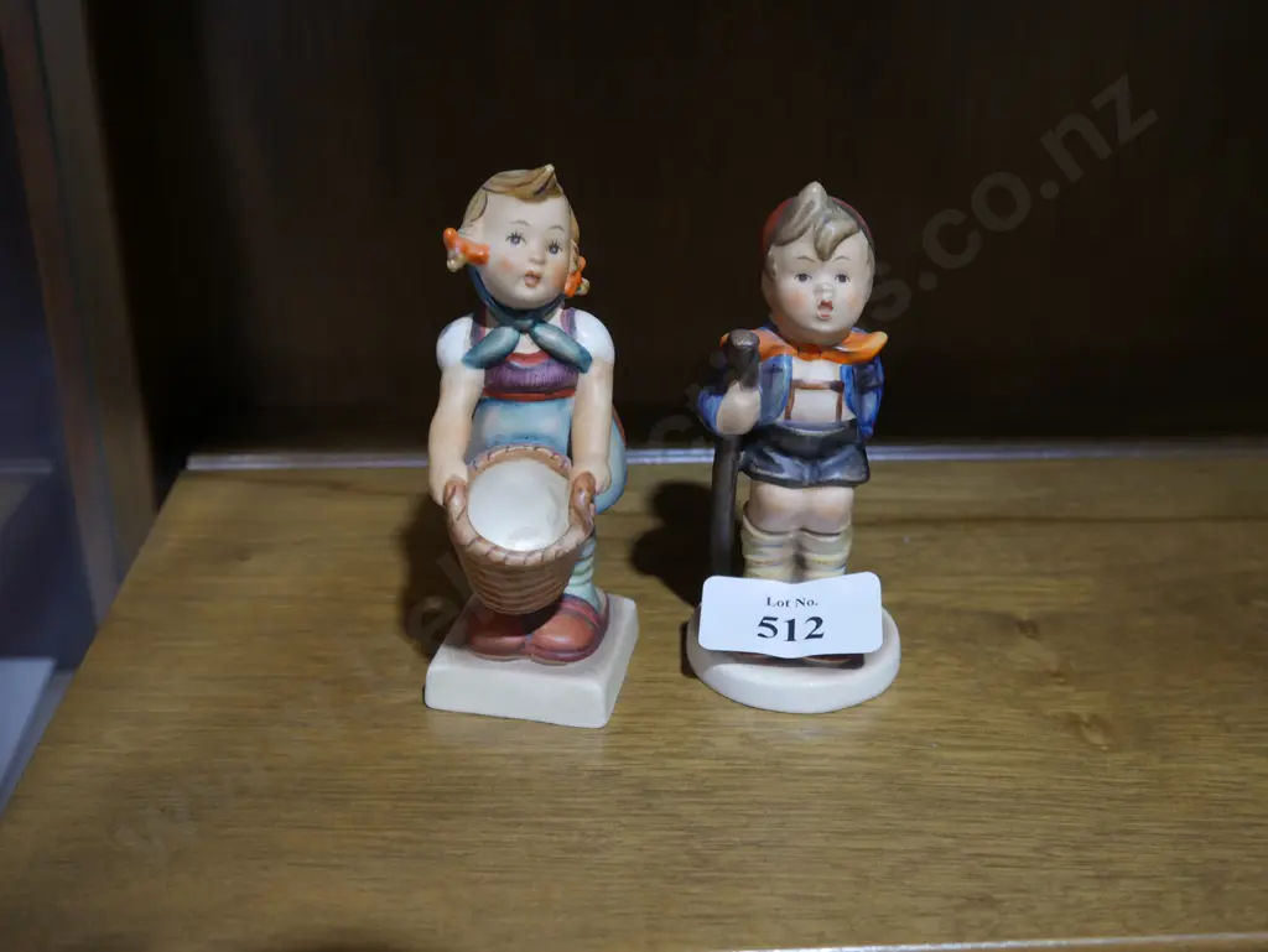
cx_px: 634
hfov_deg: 46.8
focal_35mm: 40
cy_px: 476
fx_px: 1466
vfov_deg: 36.0
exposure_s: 1/60
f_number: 4.4
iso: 500
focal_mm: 20
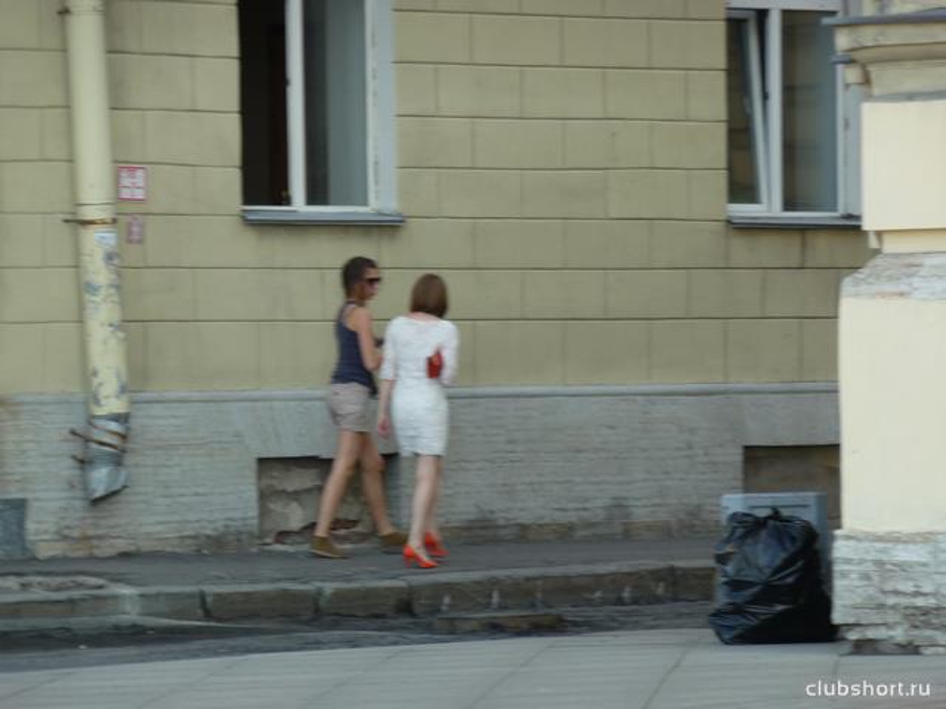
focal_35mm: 264
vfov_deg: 5.6
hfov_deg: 7.5
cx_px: 473
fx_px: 7215
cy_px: 354
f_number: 4.9
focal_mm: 45.4
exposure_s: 1/125
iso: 100
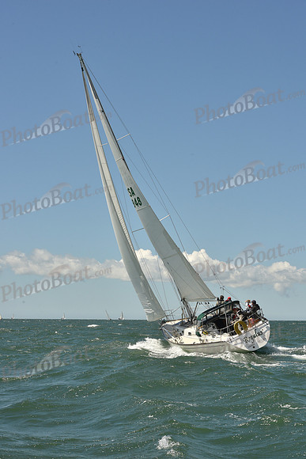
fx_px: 892
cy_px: 230
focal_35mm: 70
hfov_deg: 19.5
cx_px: 153
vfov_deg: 28.8
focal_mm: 70
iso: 320
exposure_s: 1/800
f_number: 13
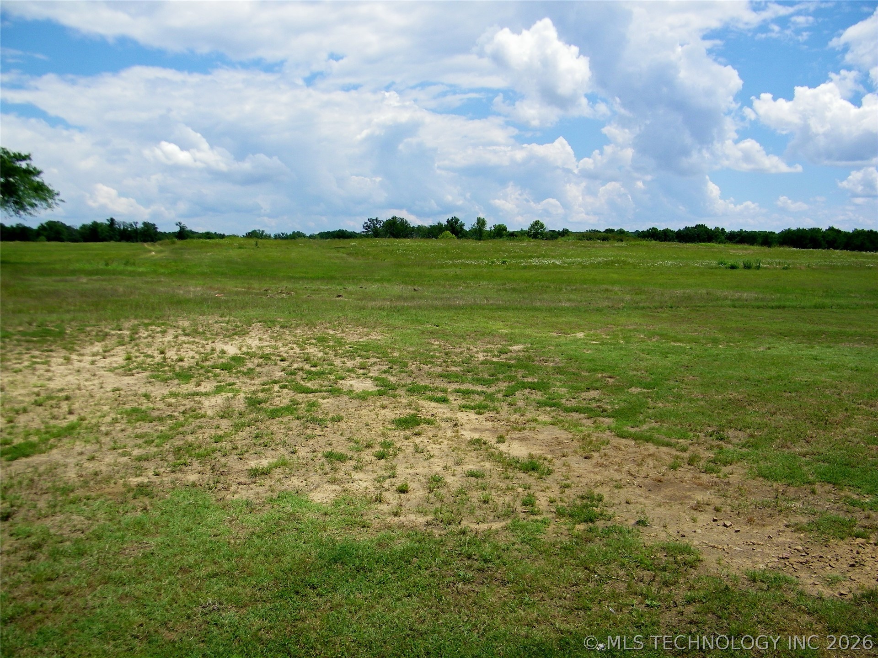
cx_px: 439
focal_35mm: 28
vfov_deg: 49.7
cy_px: 329
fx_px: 710
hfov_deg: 63.4
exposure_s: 1/400
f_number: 7
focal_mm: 5
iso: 80
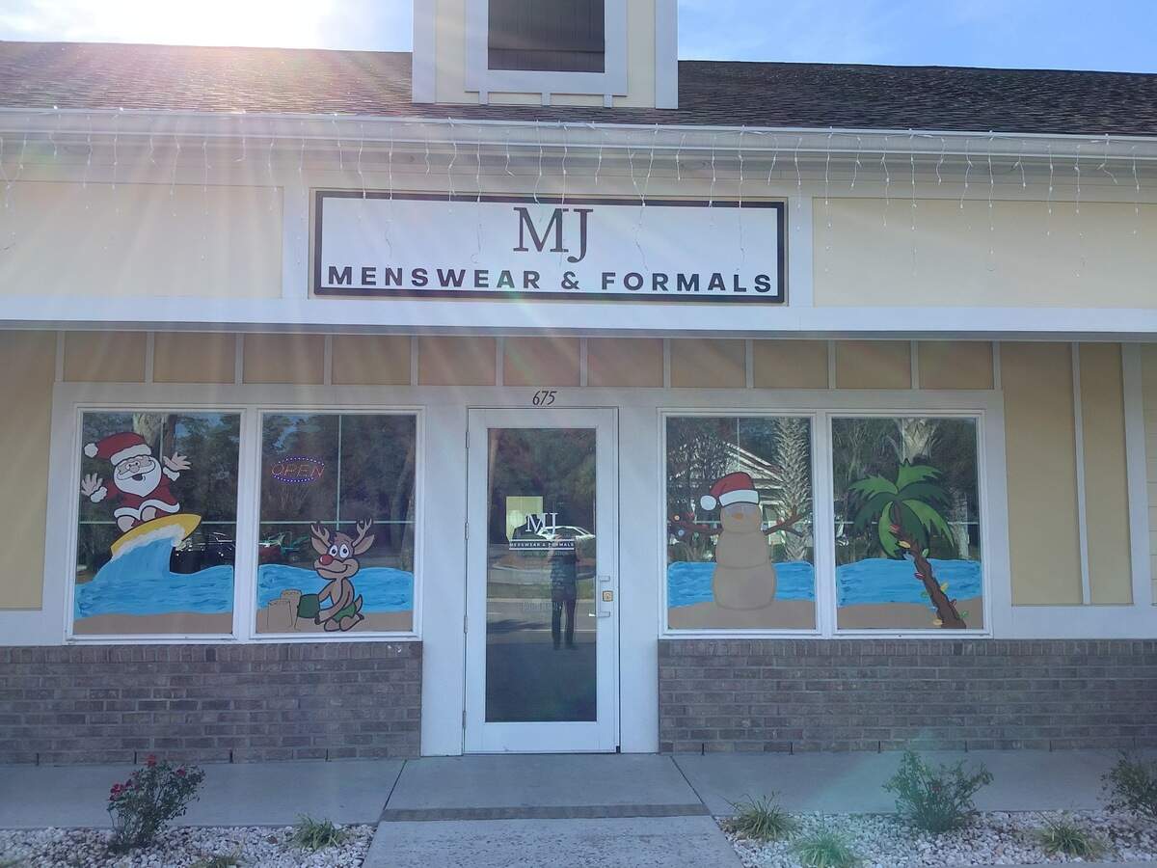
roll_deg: -0.6
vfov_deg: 45.4
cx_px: 578
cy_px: 434
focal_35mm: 31
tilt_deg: +4.4
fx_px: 1036
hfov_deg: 58.4
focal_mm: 3.3
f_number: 2.4
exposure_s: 1/586
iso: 25
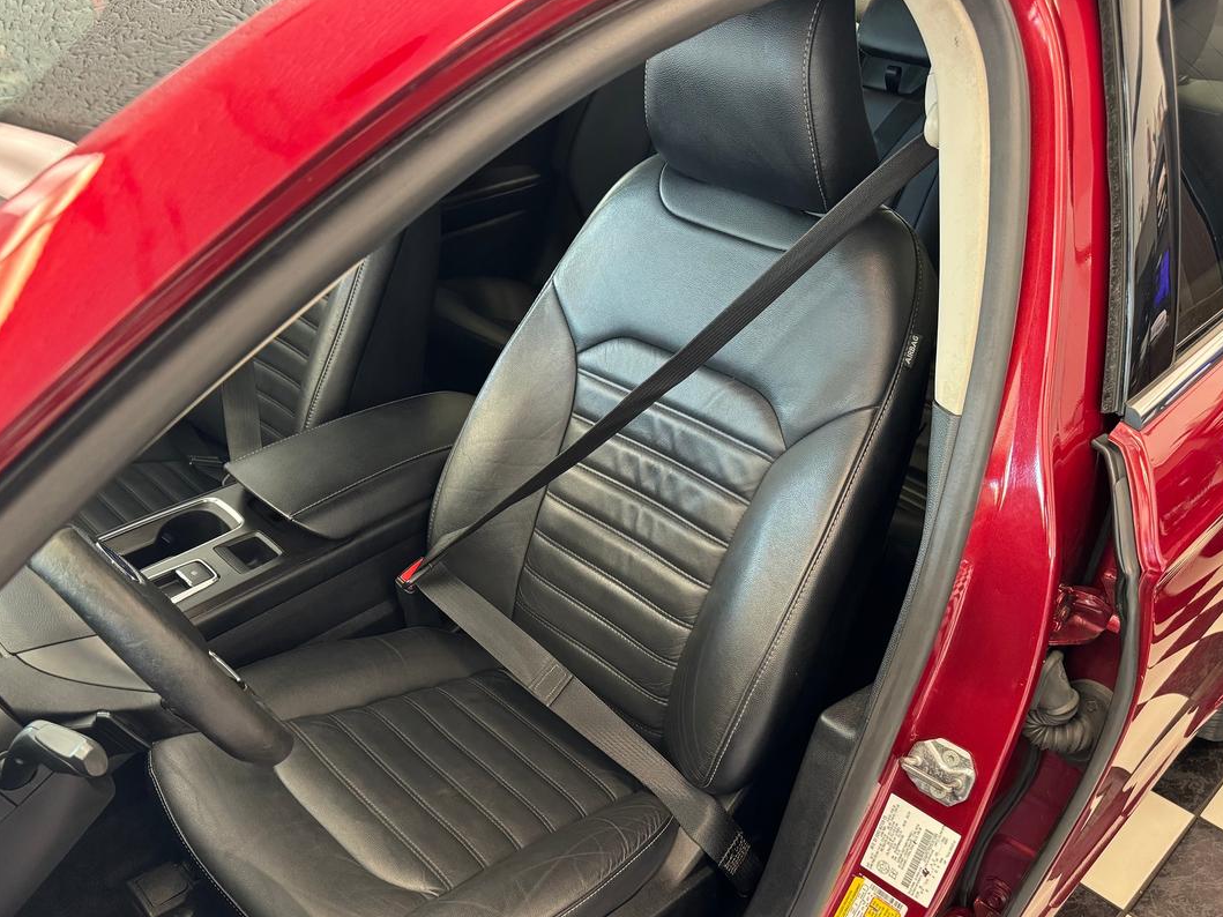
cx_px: 550
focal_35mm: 29
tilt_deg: -35.3
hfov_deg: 61.5
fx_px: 1024
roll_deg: -2.4
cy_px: 547
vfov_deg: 48.0
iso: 400
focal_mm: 6.76
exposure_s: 1/60
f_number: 1.78
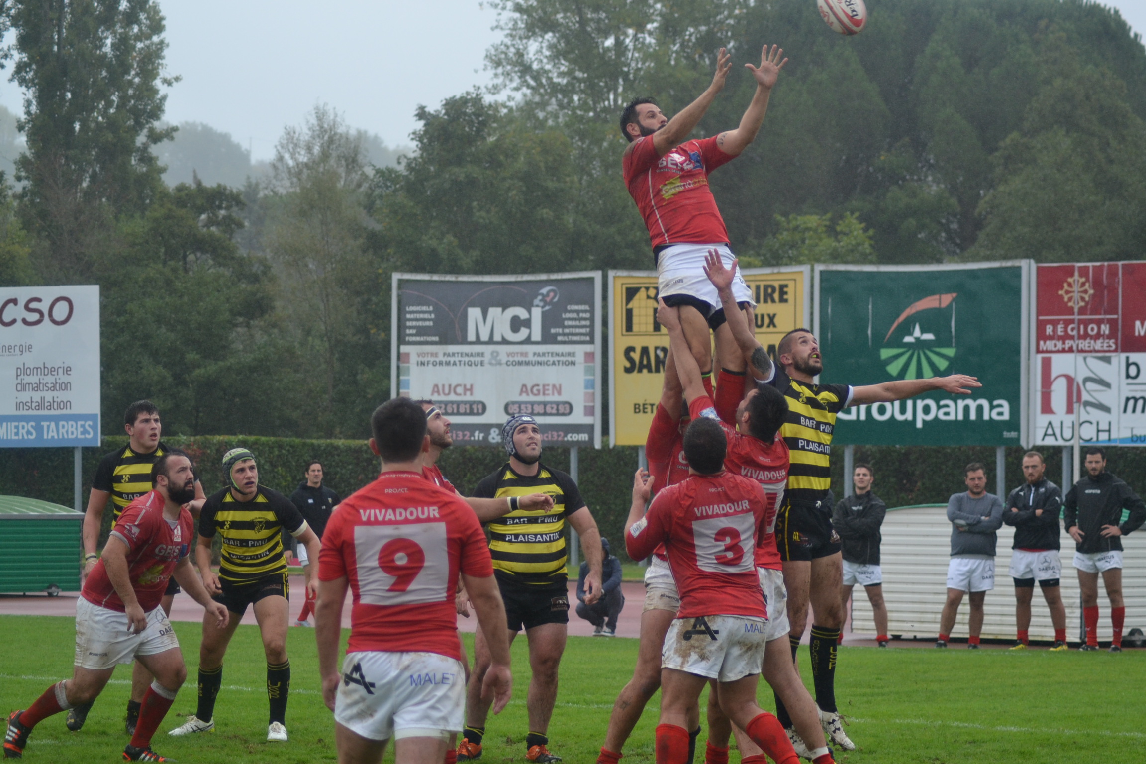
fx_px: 4058
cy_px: 382
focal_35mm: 128
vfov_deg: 10.8
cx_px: 573
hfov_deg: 16.1
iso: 400
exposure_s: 1/640
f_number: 4
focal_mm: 85
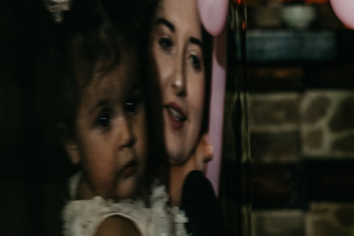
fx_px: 1712
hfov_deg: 11.6
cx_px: 431
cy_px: 269
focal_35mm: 174
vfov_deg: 7.8
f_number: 3.5
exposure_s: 1/160
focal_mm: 34
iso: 160
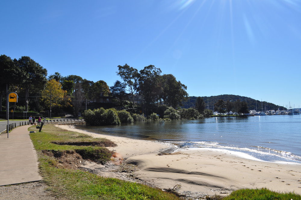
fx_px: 225
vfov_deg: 47.8
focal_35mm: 27
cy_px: 100
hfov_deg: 67.4
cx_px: 150
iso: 200
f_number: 10
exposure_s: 1/400
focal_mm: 18
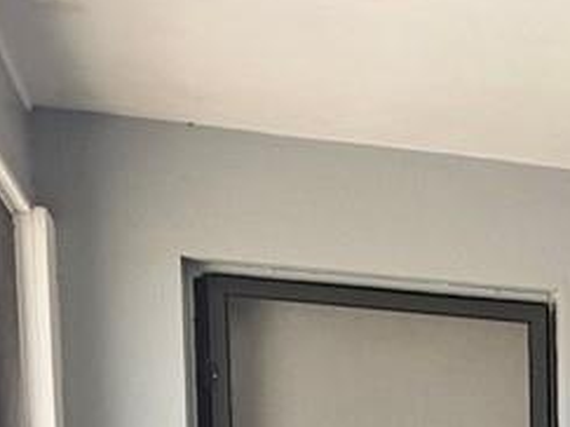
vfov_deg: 13.6
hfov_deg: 17.2
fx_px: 1596
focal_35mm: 97
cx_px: 973
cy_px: 772
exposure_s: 1/180
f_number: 1.7
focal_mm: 6.3
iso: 50
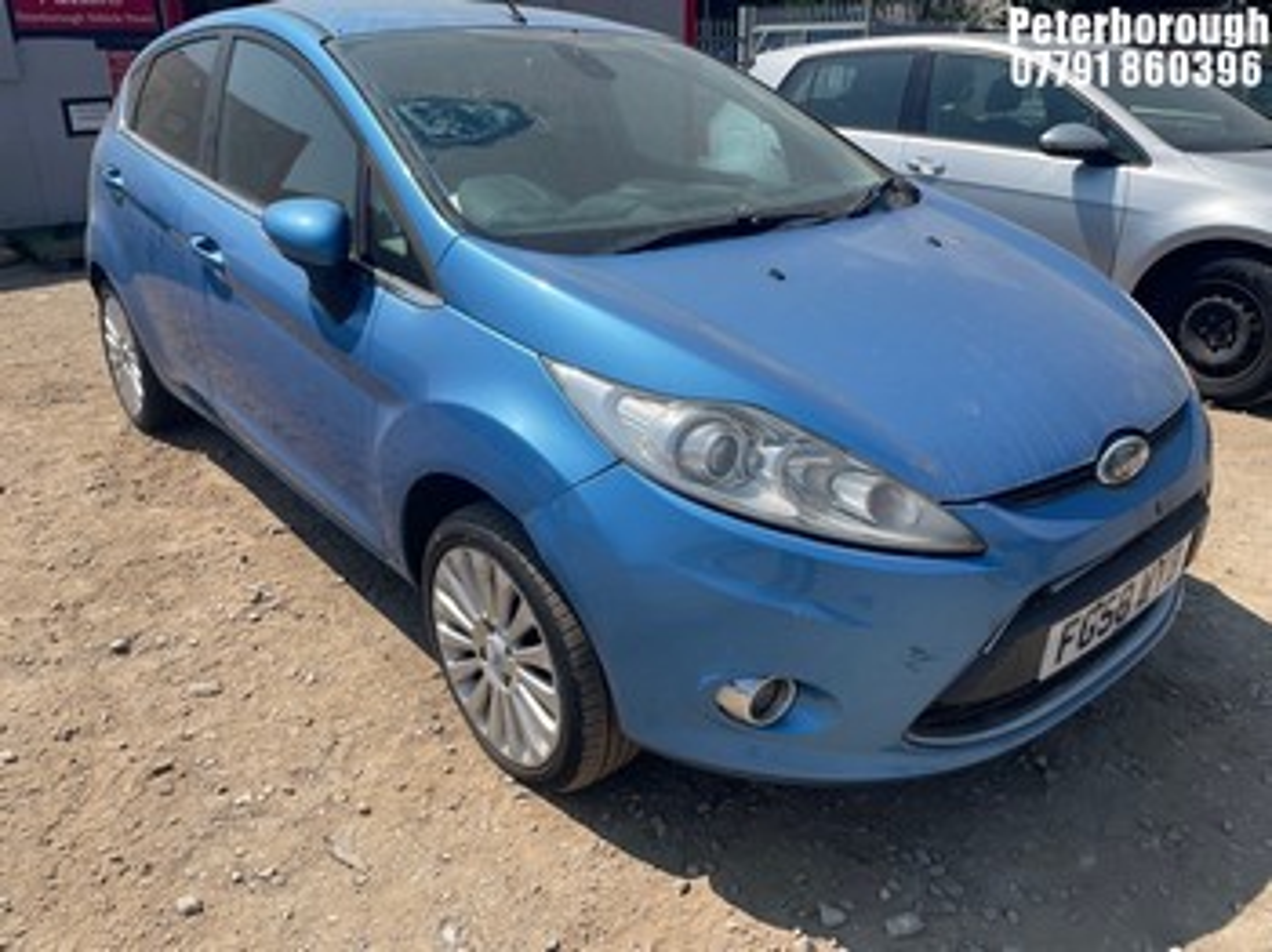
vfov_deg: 53.0
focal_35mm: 26
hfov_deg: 67.3
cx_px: 636
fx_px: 955
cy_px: 476
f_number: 1.6
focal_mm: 4.2
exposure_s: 1/3731
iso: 32
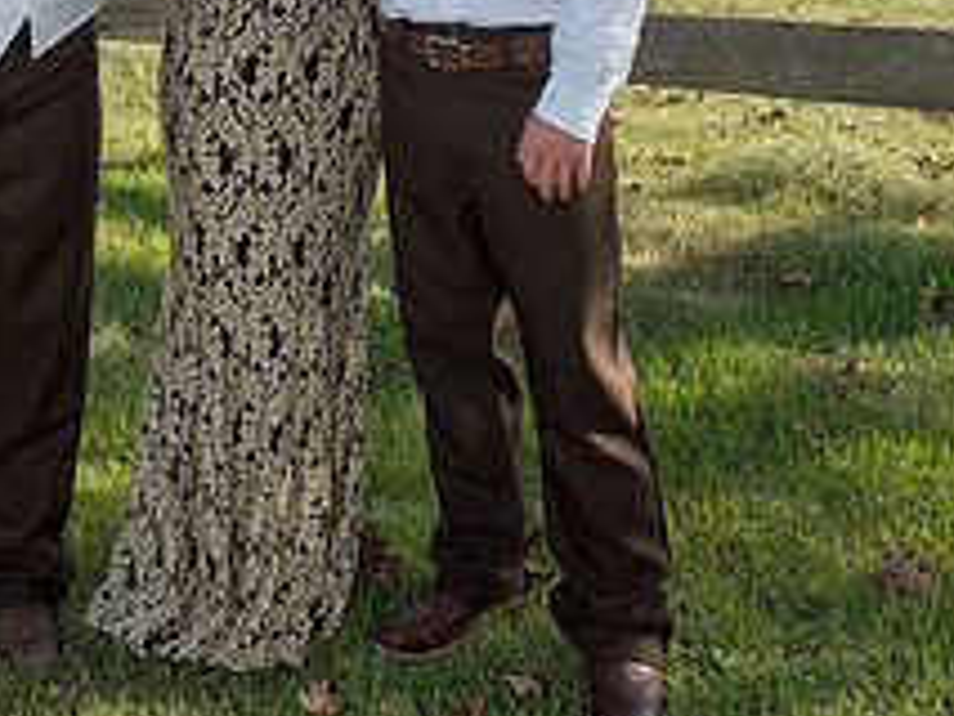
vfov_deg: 21.5
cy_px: -67
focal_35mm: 65
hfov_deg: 29.5
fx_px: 1792
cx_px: 298
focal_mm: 32
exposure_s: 1/320
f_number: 6.3
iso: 200
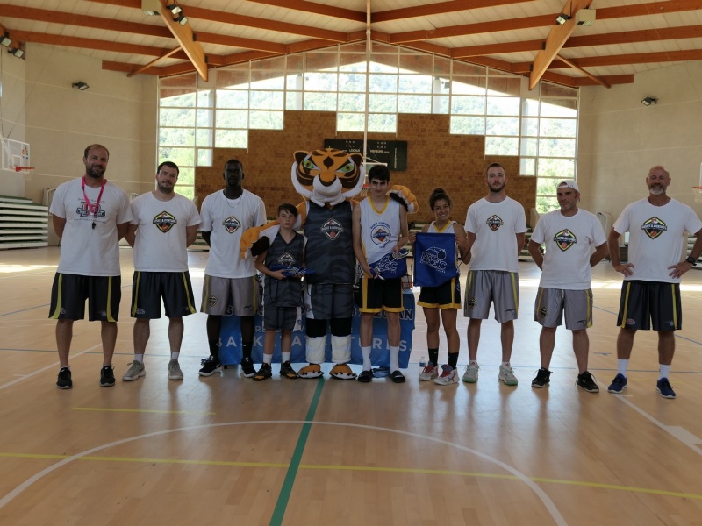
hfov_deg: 54.0
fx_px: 690
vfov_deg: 41.8
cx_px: 351
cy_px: 263
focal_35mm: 34
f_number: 2.8
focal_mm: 11.5
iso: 125
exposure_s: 1/80
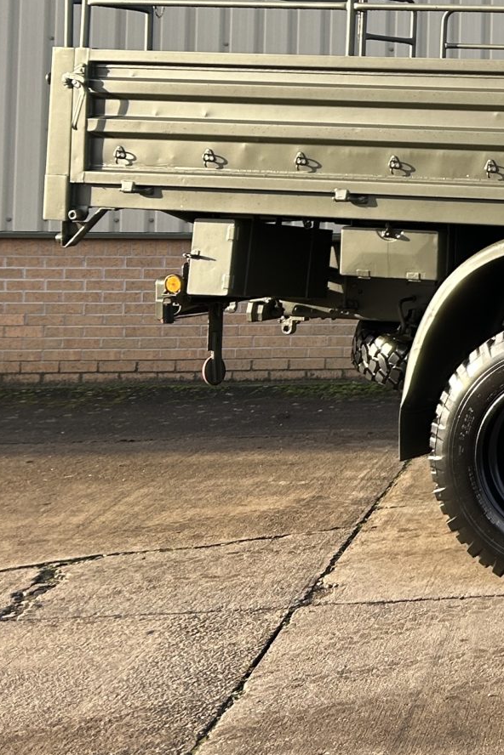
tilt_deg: +3.9
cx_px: 1066
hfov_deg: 14.1
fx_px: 1638
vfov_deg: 25.5
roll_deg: -0.2
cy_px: 133
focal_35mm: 78
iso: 50
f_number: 1.5
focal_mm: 5.7
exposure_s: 1/646
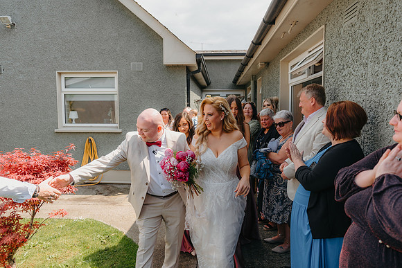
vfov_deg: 52.5
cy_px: 134
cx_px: 201
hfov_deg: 73.0
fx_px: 272
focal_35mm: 24
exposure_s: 1/1600
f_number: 2.8
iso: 160
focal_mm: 24
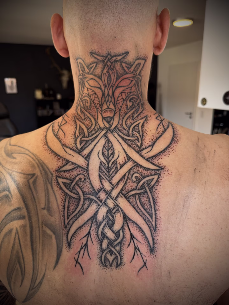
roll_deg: +1.0
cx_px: 114
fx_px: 212
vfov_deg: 71.6
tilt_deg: -14.4
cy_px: 152
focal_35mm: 24
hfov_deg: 56.8
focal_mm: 6.76
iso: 125
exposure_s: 1/121
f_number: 1.78
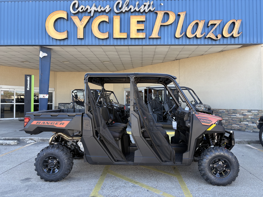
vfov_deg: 53.1
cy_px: 98
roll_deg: -0.6
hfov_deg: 67.3
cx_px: 132
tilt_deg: +1.6
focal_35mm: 26
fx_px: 198
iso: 40
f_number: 1.6
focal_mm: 5.96
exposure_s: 1/259
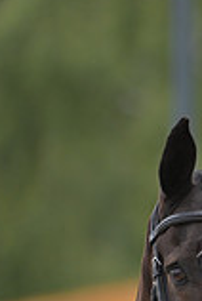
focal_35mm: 1136
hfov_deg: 1.2
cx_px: 465
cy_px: 340
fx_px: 9519
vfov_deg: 1.8
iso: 800
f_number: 5
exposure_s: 1/1250
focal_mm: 310
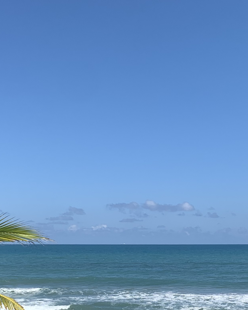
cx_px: 190
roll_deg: +0.2
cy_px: 283
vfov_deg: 27.6
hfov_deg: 22.9
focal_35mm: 66
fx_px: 606
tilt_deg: -1.9
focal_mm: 4.25
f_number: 1.8
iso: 25
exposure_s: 1/3401
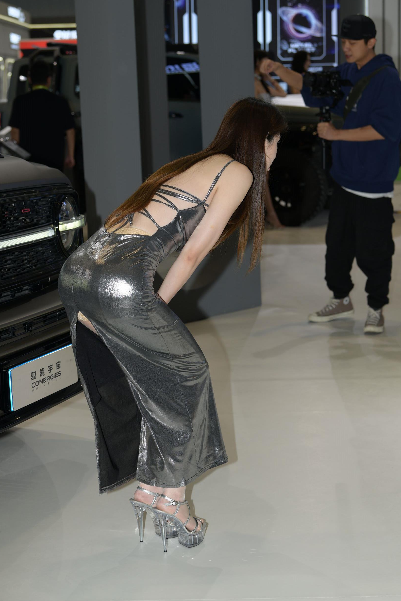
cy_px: 302
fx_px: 1186
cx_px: 201
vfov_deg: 28.5
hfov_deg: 19.2
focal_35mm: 71
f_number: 5
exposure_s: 1/200
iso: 400
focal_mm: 70
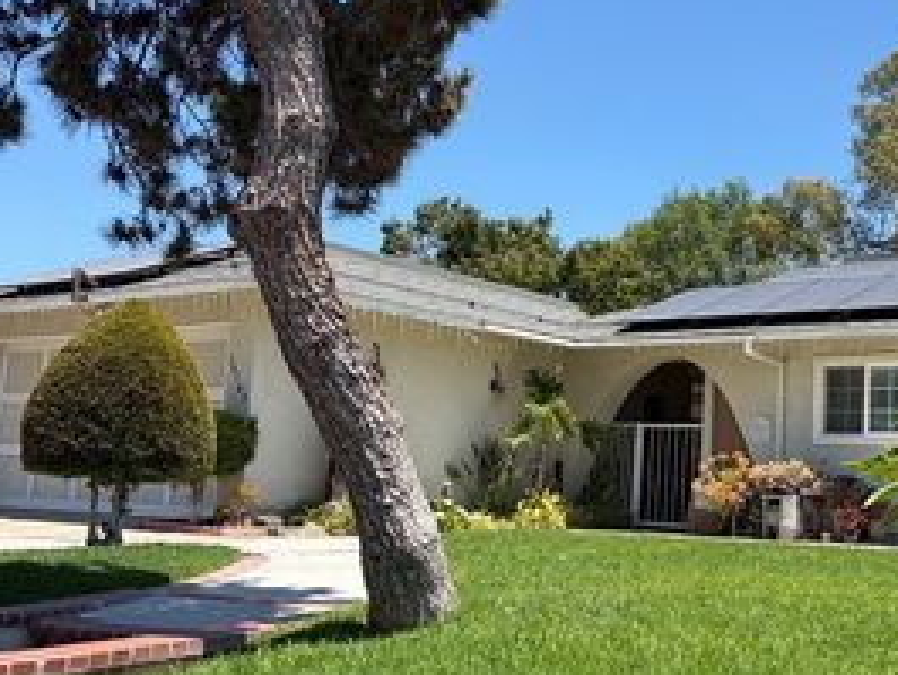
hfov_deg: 37.8
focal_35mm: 49
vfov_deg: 29.7
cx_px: 685
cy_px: 351
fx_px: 1272
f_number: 1.6
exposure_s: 1/2012
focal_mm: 5.96
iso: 50
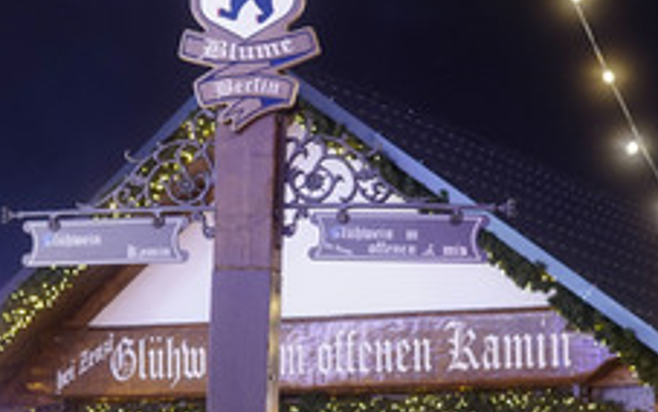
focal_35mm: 91
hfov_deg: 22.7
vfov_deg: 14.4
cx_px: 201
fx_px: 1632
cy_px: 142
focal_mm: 30
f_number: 2.2
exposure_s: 1/80
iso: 640
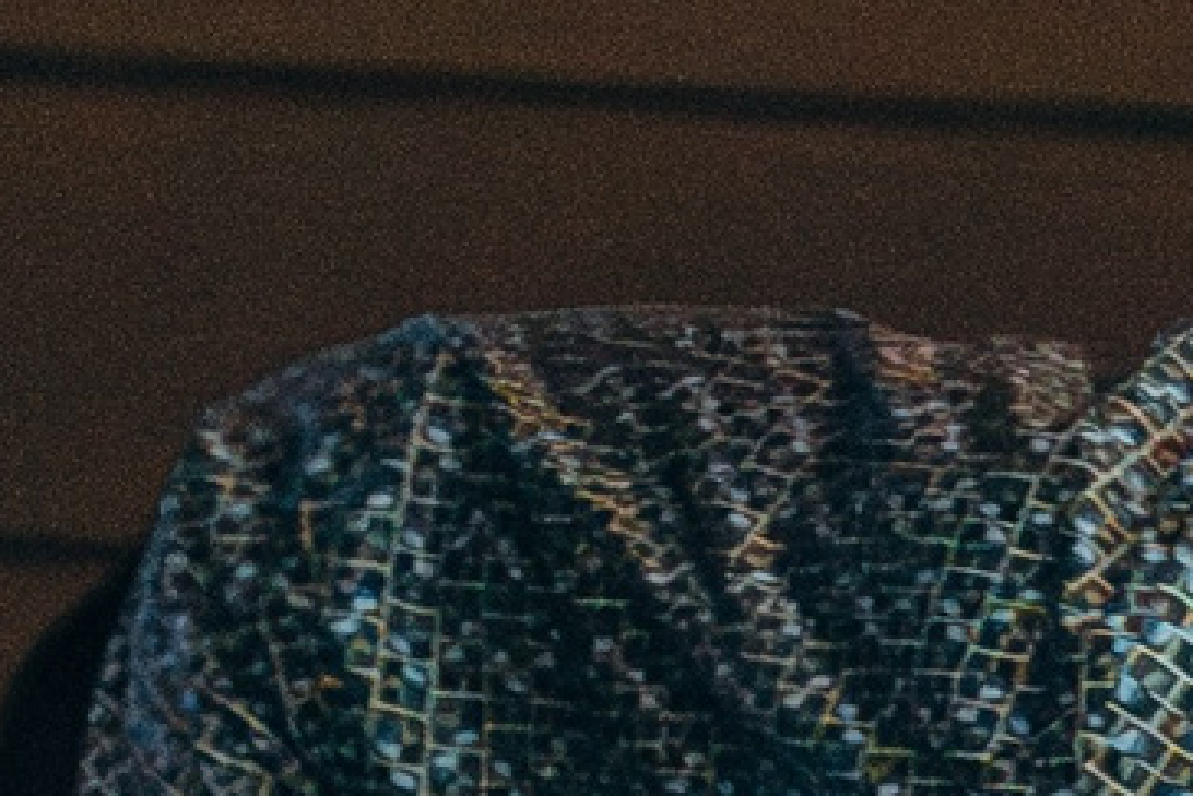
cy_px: 1668
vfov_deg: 2.0
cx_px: 3191
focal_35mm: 682
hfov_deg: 3.0
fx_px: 22609
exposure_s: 1/125
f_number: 2.8
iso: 4000
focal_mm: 58
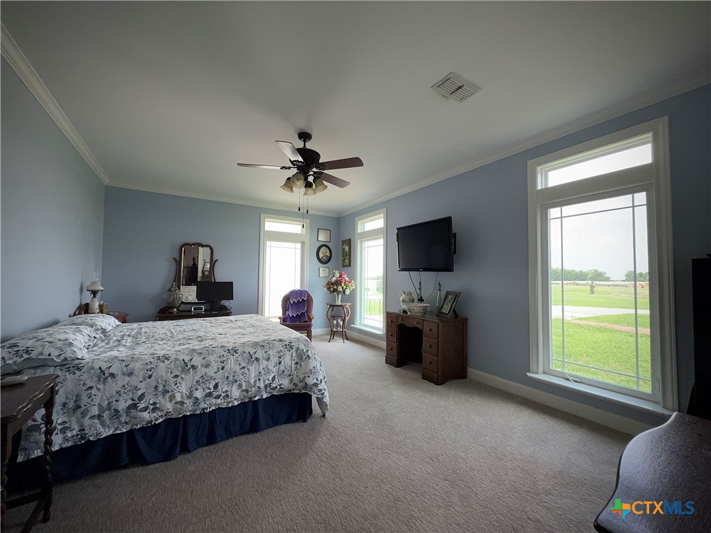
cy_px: 266
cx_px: 356
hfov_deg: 102.1
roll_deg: -0.7
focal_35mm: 14
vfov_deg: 85.7
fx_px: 288
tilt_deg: +2.1
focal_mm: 2.22
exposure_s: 1/105
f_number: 2.2
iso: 64
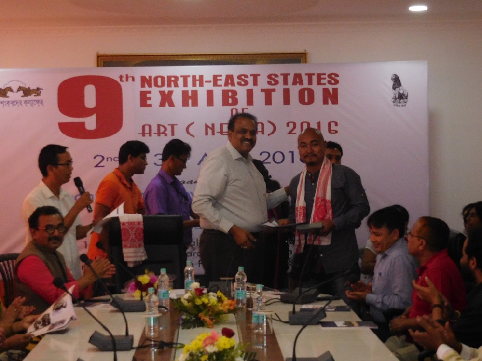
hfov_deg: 21.8
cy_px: 180
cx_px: 241
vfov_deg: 16.4
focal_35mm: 90
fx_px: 1253
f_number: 4.7
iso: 720
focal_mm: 16.1
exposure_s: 1/60
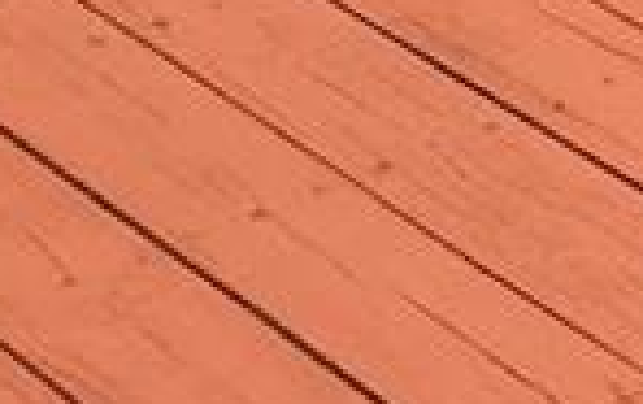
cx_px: 1482
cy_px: -1273
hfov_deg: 7.9
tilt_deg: -9.4
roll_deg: -0.5
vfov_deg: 4.8
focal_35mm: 249
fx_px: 4370
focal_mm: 4.15
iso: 25
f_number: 2.2
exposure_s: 1/2481
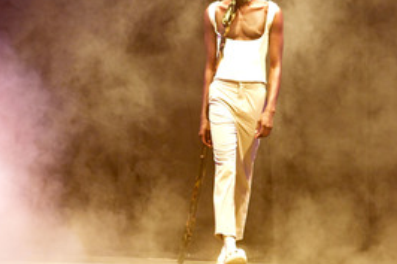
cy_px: 78
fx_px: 4485
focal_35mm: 407
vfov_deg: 3.4
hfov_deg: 5.1
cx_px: 237
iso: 8000
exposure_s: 1/60
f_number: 5.6
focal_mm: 240
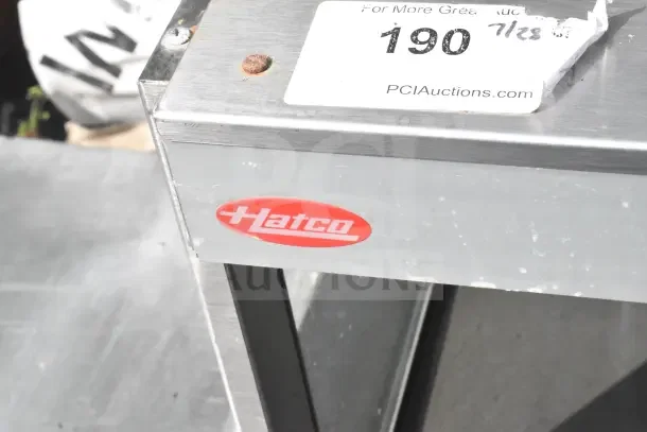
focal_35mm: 82
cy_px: 216
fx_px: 1483
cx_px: 324
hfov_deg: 24.6
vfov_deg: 16.6
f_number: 20
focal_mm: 55
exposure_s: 1/1600
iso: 6400
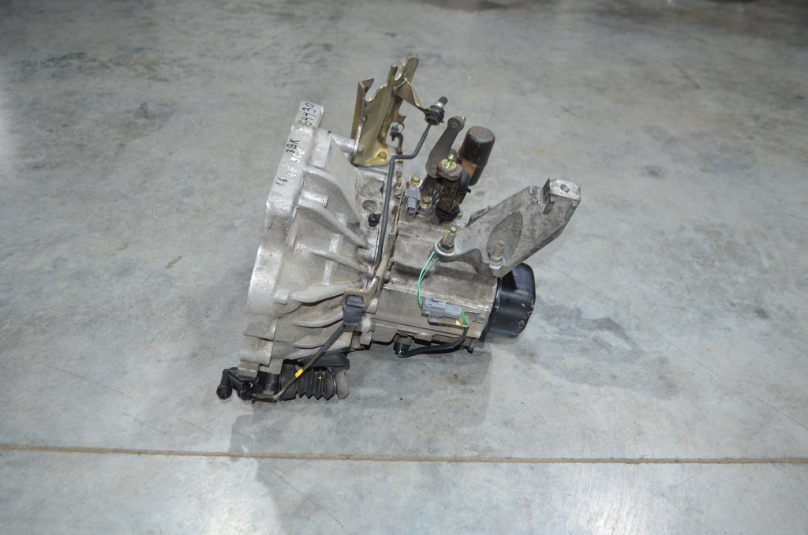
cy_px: 268
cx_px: 404
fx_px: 672
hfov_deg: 62.0
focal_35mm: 30
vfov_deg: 43.4
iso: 720
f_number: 3.8
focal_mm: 20
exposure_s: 1/60
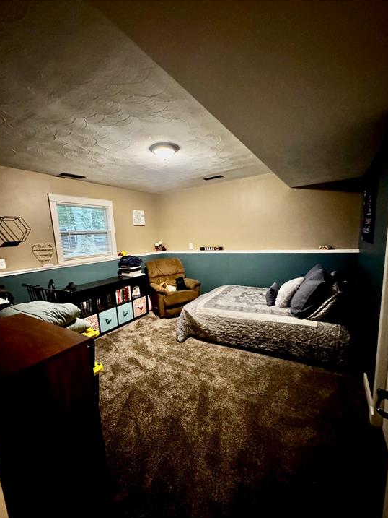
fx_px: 224
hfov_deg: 81.7
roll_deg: +2.1
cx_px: 186
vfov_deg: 98.1
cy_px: 273
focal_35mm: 15
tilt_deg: -9.7
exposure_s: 1/40
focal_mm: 2.22
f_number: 2.2
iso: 1600
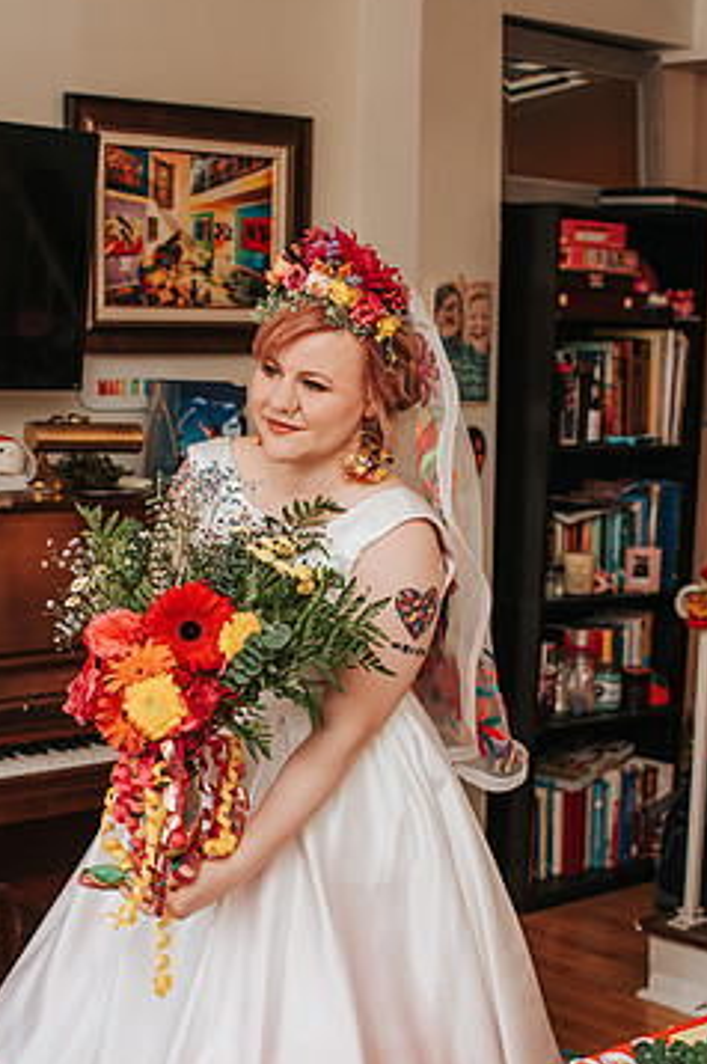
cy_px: 648
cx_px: 260
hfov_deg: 20.5
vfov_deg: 30.4
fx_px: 1948
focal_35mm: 66
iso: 800
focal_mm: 35
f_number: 4
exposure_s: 1/160
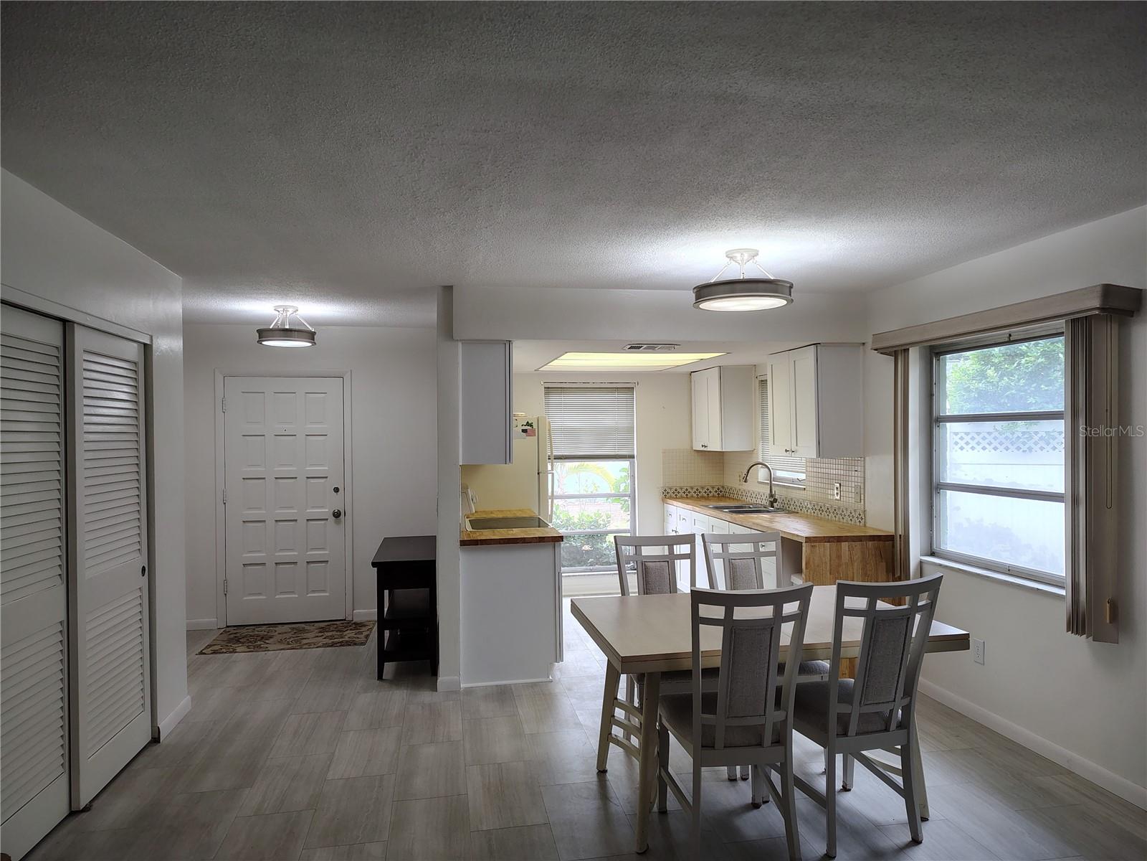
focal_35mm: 24
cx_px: 574
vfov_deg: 56.8
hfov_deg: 71.6
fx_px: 795
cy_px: 430
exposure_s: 1/120
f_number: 1.8
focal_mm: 5.56
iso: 338
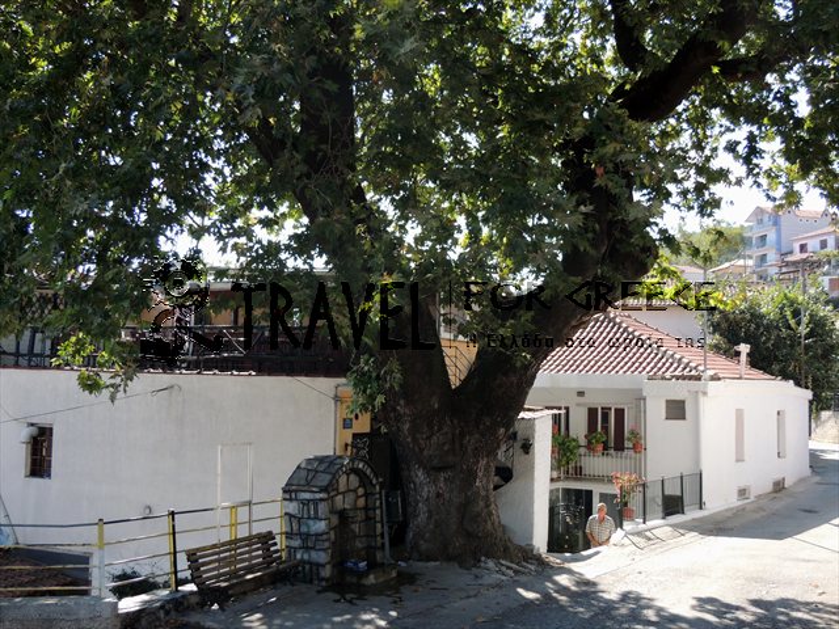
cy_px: 314
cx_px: 420
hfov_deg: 46.8
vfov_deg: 36.0
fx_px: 969
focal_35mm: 40
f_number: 3.3
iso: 100
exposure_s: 1/320
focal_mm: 7.1
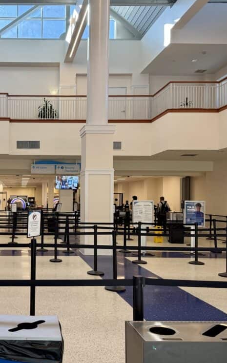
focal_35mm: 35
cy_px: 179
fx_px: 346
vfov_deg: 55.3
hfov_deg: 34.9
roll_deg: -0.3
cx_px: 39
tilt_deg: +4.0
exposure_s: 1/240
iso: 160
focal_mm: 6.76
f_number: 1.78
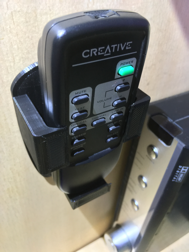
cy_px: 126
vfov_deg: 61.7
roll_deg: -5.6
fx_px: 211
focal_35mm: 29
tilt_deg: -40.6
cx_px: 94
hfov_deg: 48.2
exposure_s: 1/20
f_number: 2.2
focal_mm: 4.15
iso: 200
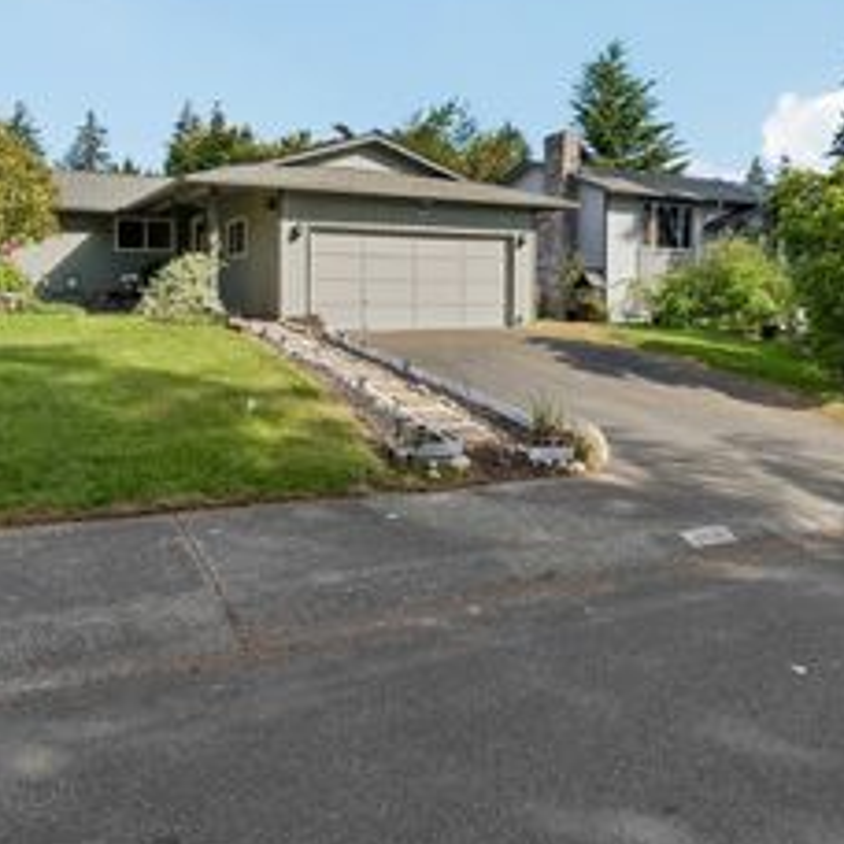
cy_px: 265
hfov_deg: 57.3
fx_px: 772
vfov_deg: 55.8
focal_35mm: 28
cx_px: 444
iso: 100
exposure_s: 1/60
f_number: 9
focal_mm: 10
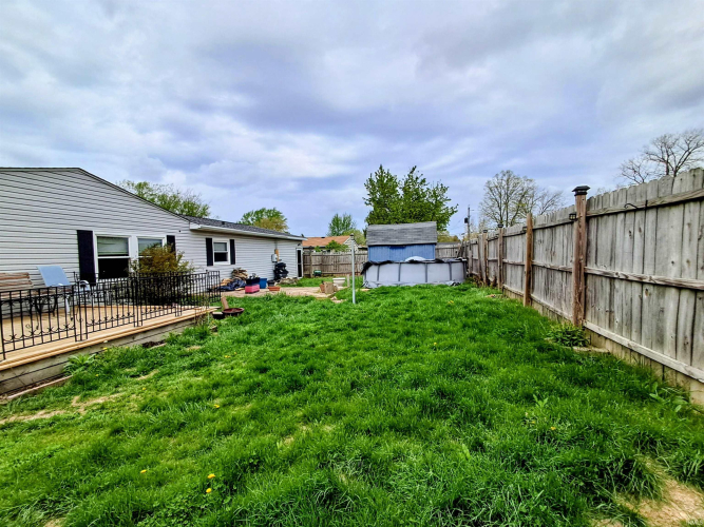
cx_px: 352
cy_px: 264
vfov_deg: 78.1
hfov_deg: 94.5
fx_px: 325
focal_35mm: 16
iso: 40
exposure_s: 1/1883
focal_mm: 1.64
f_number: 2.2
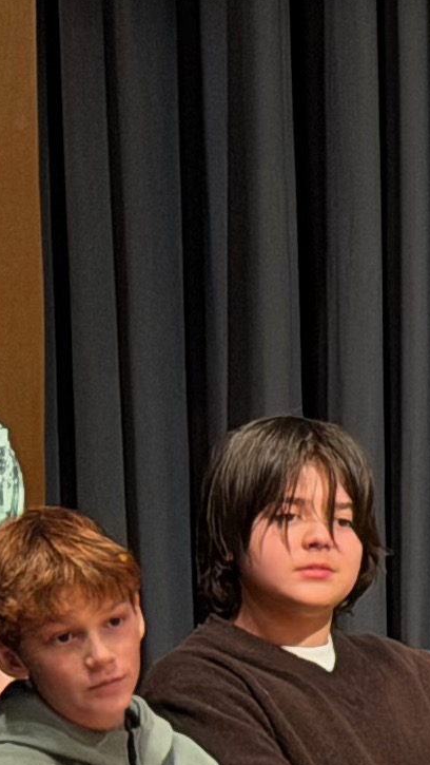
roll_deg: +0.0
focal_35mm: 291
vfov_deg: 7.4
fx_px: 5897
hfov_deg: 3.9
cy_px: 728
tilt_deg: -5.2
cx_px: 1793
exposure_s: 1/60
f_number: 1.78
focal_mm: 6.76
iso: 250
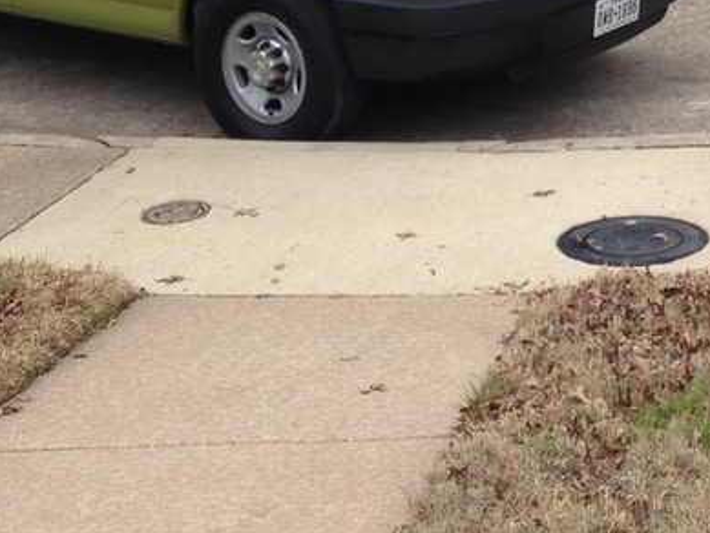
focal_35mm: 113
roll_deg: +0.3
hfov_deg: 17.0
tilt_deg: -8.6
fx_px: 2318
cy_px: -243
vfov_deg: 12.5
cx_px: 713
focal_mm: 4.12
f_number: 2.4
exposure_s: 1/404
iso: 50
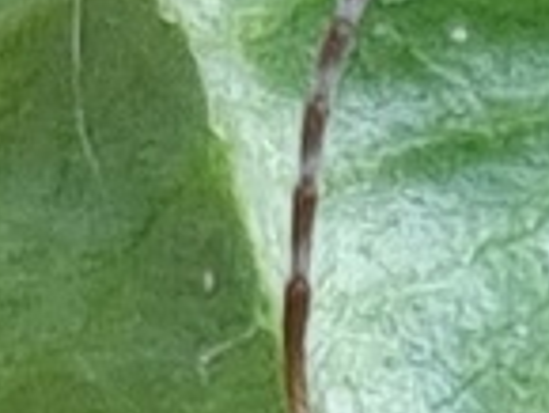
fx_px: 2429
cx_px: 729
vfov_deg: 9.3
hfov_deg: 12.5
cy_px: 750
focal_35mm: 153
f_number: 1.8
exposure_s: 1/357
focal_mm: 5.4
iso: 50
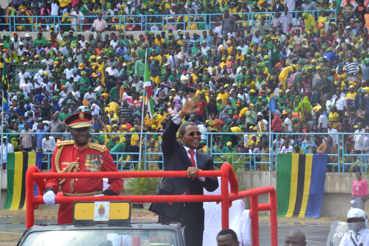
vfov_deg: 4.6
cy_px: 123
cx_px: 184
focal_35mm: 300
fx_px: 3075
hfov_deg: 6.9
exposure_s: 1/25
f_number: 20
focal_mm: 200
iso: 100
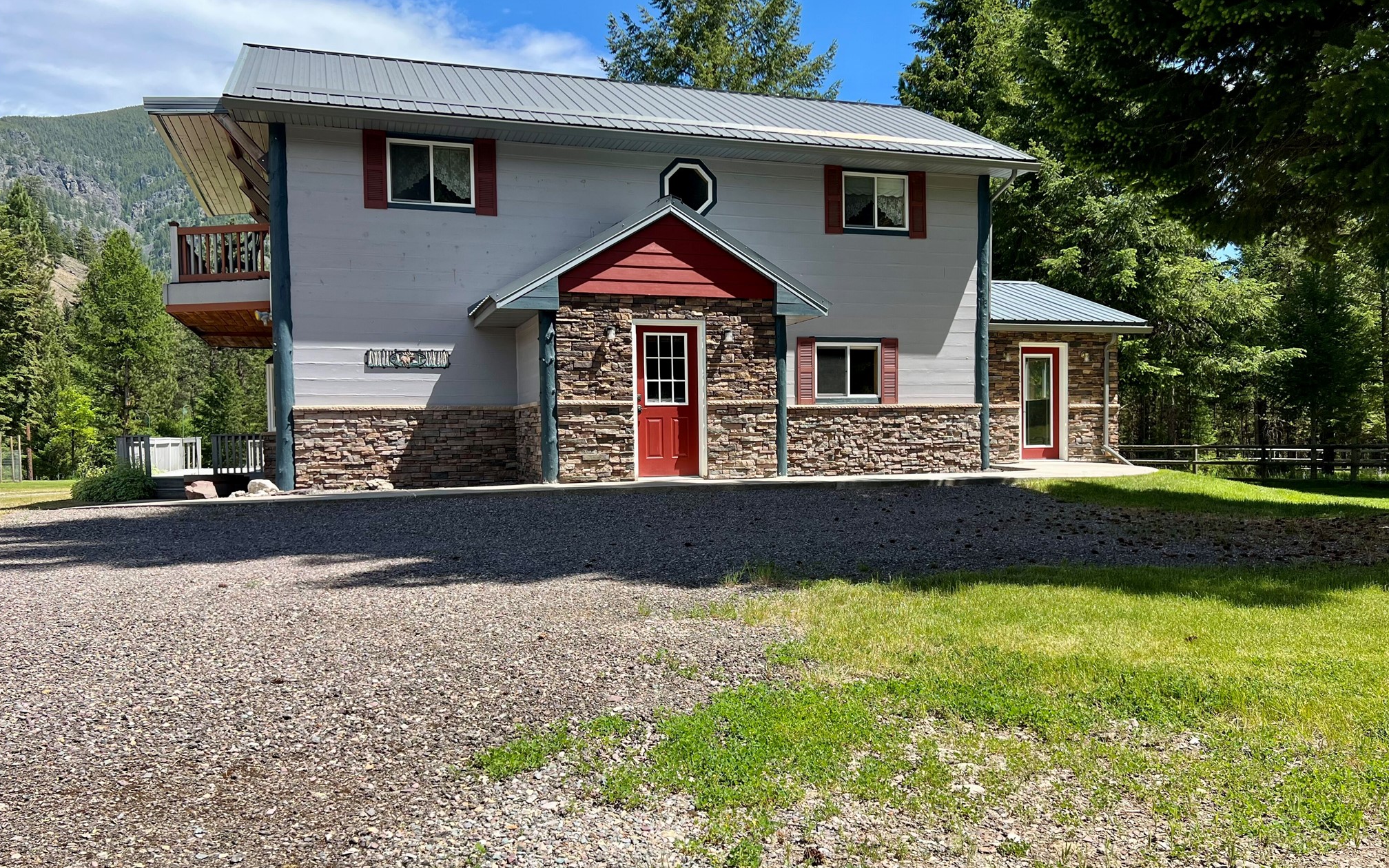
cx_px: 700
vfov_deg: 44.5
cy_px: 473
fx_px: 1060
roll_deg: +1.0
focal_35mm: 28
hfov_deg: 66.5
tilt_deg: -3.5
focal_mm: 5.7
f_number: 1.5
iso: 50
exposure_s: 1/2571
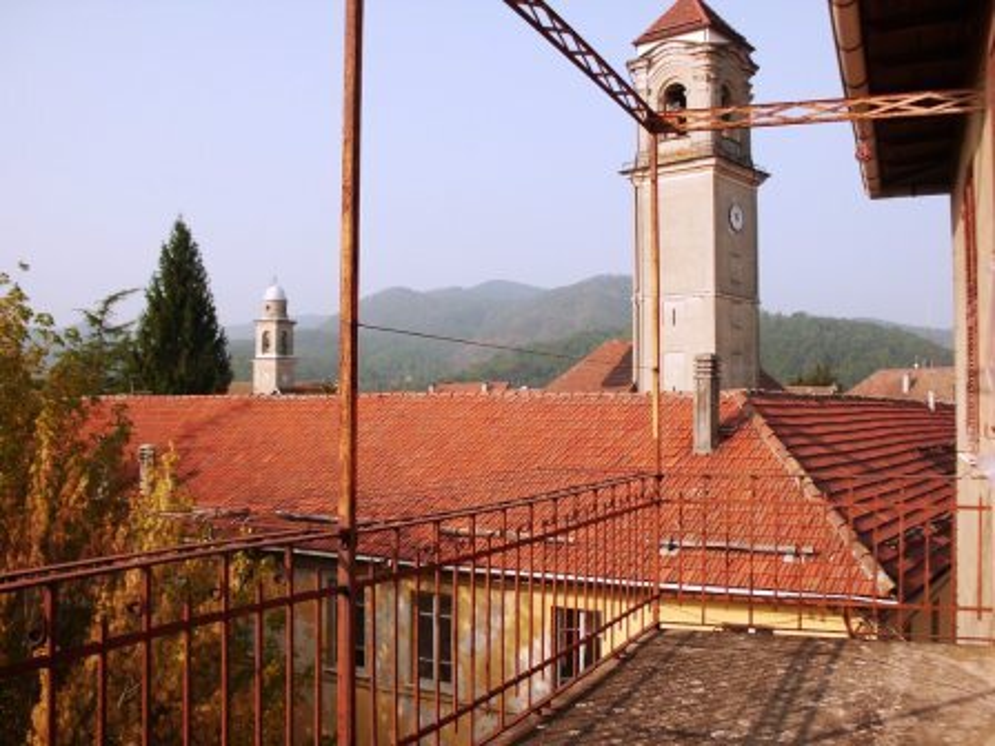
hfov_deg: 51.4
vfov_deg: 39.7
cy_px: 373
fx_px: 1035
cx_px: 498
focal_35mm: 36
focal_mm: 6.3
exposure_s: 1/200
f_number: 7.3
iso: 64
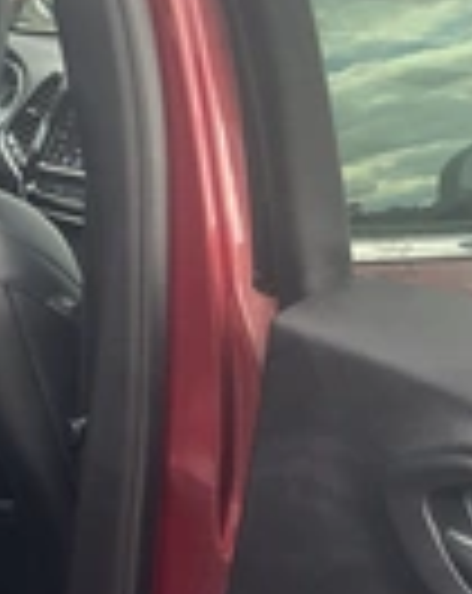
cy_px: 328
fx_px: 1507
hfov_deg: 15.7
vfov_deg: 22.3
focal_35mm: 86
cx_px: -333
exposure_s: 1/122
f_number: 1.8
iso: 25
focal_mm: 3
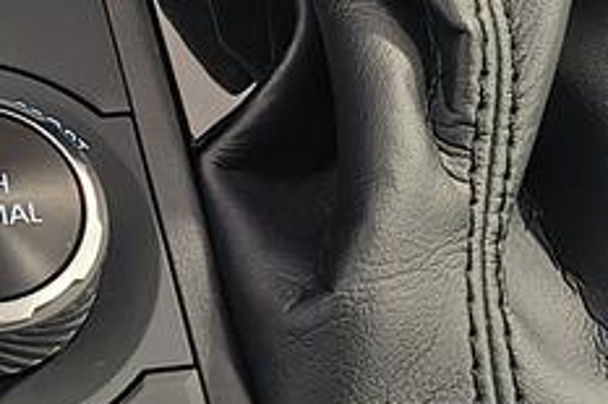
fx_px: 2312
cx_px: -21
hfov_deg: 14.7
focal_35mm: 137
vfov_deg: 9.8
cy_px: -146
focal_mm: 5.56
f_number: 1.8
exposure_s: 1/60
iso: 1029
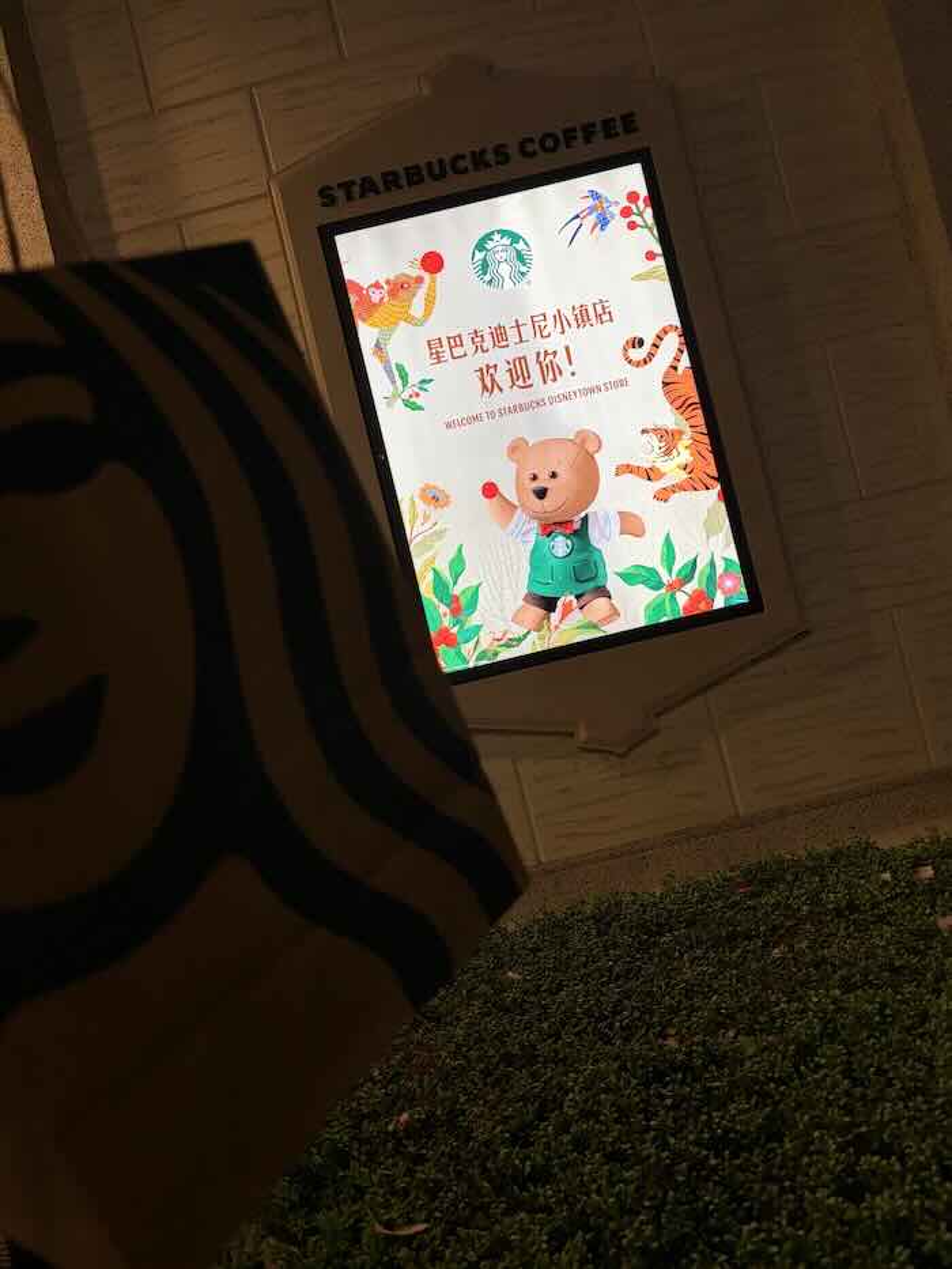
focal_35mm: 26
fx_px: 953
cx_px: 476
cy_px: 634
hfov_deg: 53.1
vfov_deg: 67.3
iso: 100
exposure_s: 1/112
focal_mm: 5.96
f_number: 1.6
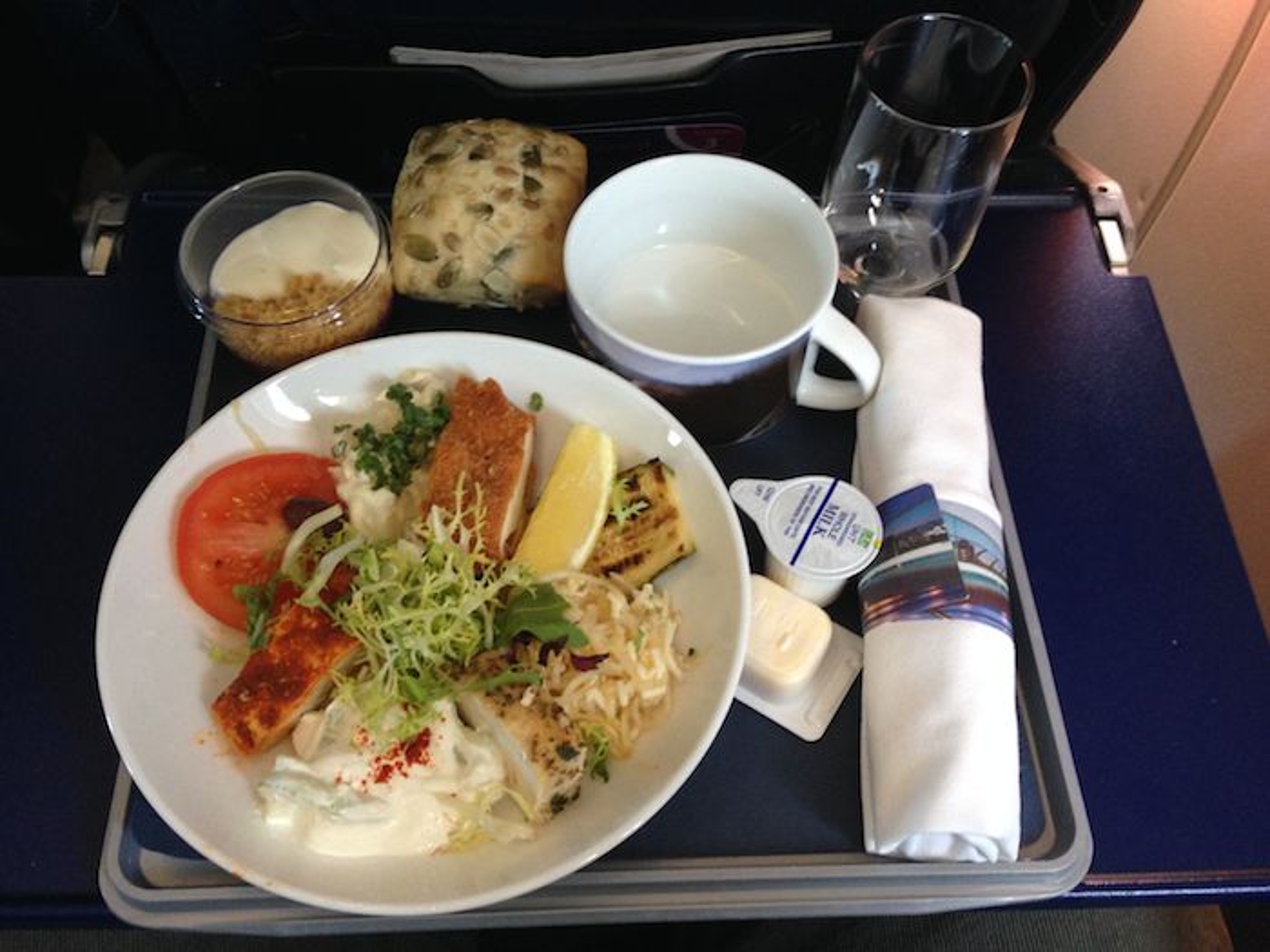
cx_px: 635
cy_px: 476
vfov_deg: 42.9
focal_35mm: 33
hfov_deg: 55.4
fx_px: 1211
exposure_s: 1/20
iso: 160
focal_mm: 4.12
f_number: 2.4
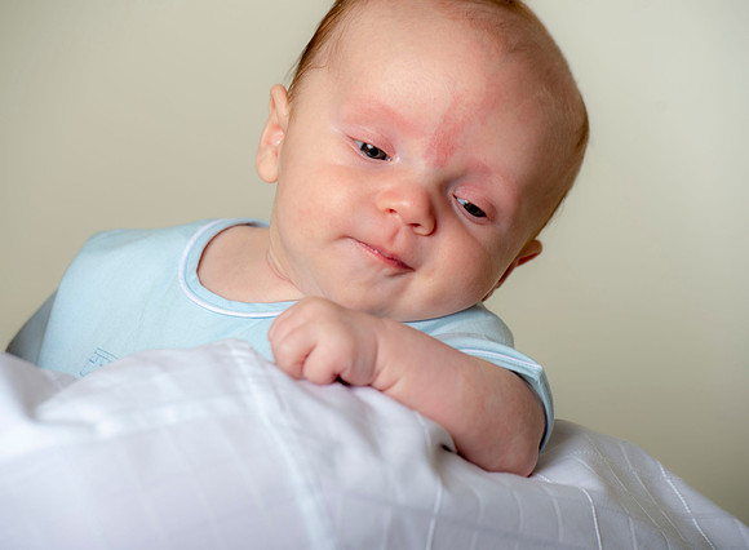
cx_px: 383
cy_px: 303
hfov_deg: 8.5
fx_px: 5066
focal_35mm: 236
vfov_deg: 6.2
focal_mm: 200
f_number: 5.6
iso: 250
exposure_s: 1/200
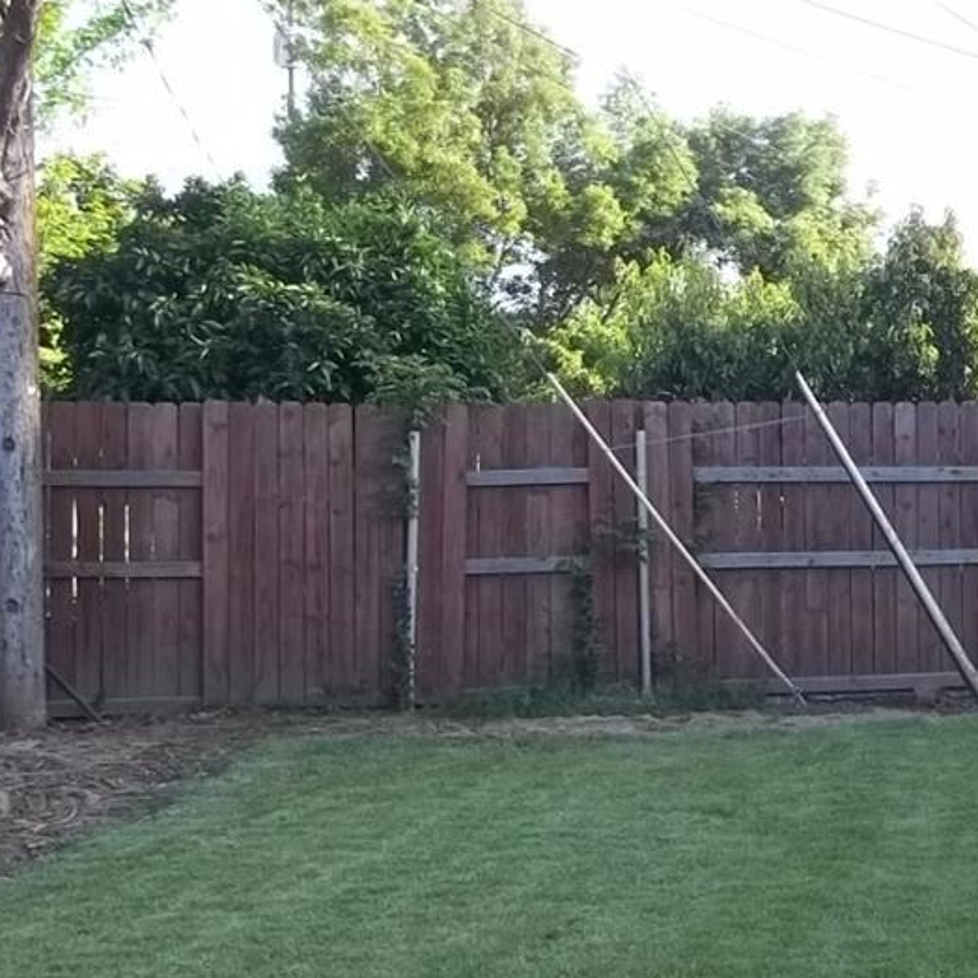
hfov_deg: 19.9
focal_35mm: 81
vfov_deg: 21.4
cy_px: 586
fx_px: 2589
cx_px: 1224
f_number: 2.9
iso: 80
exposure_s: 1/200
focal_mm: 5.7
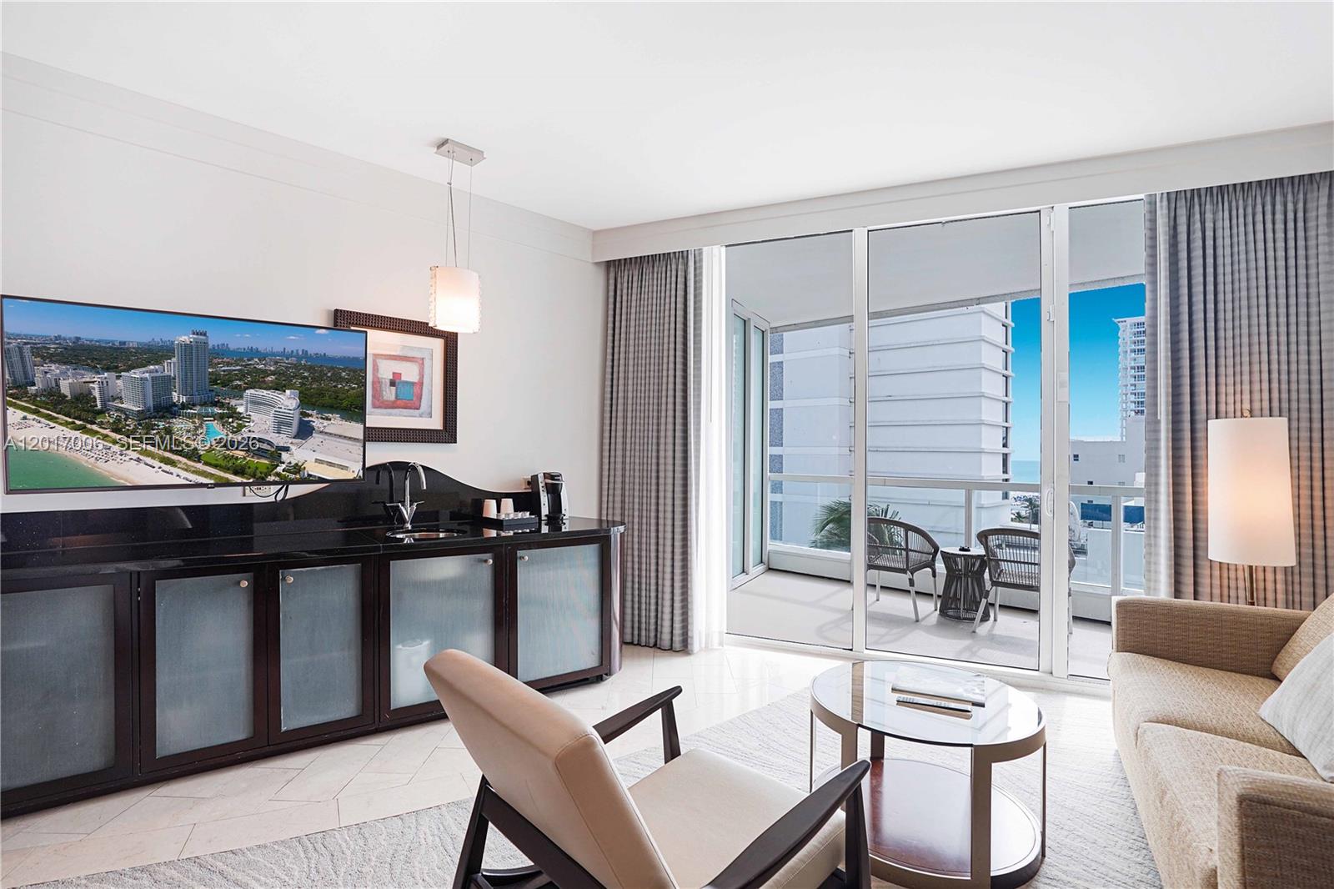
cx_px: 667
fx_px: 593
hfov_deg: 96.7
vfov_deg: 73.7
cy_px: 444
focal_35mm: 16
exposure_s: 1/160
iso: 320
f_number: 4.5
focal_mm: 16
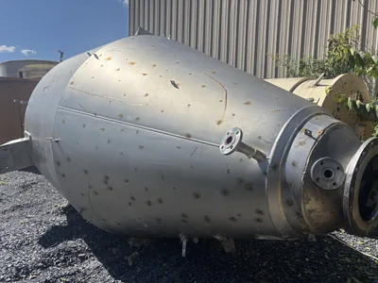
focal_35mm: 26
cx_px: 189
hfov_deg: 67.3
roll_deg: -2.5
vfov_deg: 53.1
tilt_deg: -4.6
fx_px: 284
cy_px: 142
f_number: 1.6
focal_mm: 5.96
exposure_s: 1/6329
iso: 50
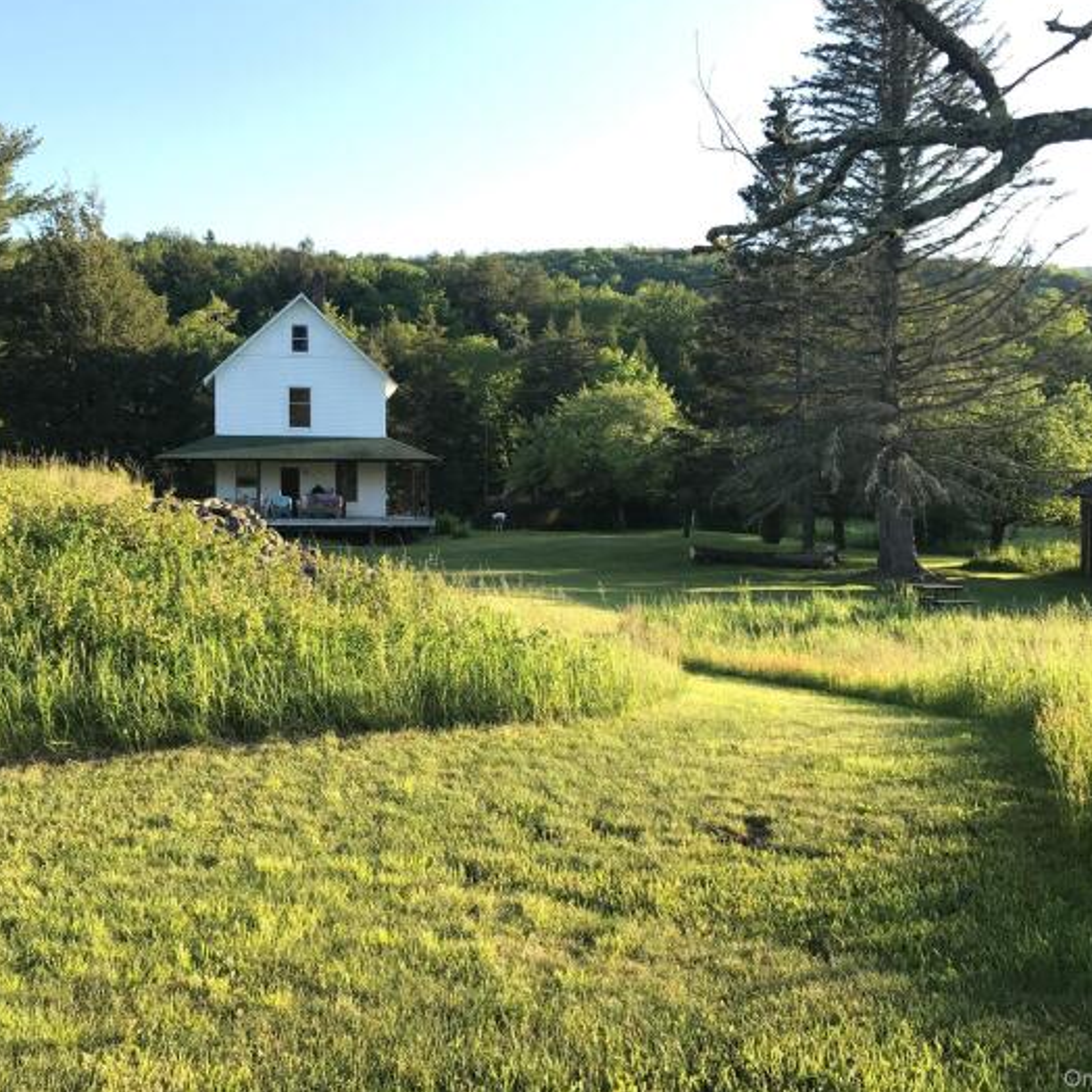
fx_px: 1213
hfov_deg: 48.3
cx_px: 463
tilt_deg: -0.2
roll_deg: -1.1
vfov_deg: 48.4
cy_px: 533
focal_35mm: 34
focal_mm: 3.99
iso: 20
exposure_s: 1/499
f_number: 1.8
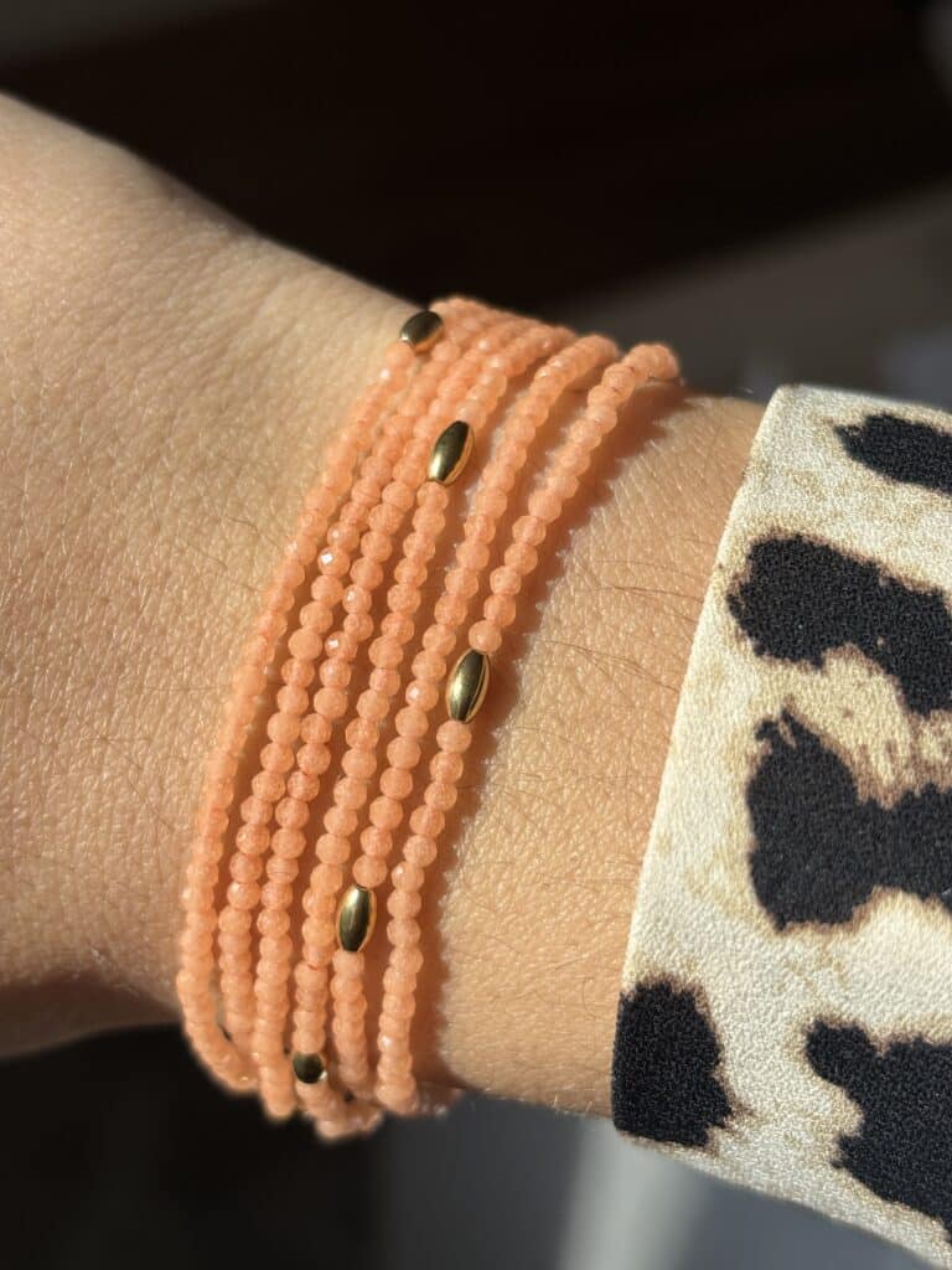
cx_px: 476
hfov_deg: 28.0
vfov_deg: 36.8
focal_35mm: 52
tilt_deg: -48.6
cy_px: 635
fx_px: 1907
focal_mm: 5.96
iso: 32
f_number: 1.6
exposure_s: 1/2193
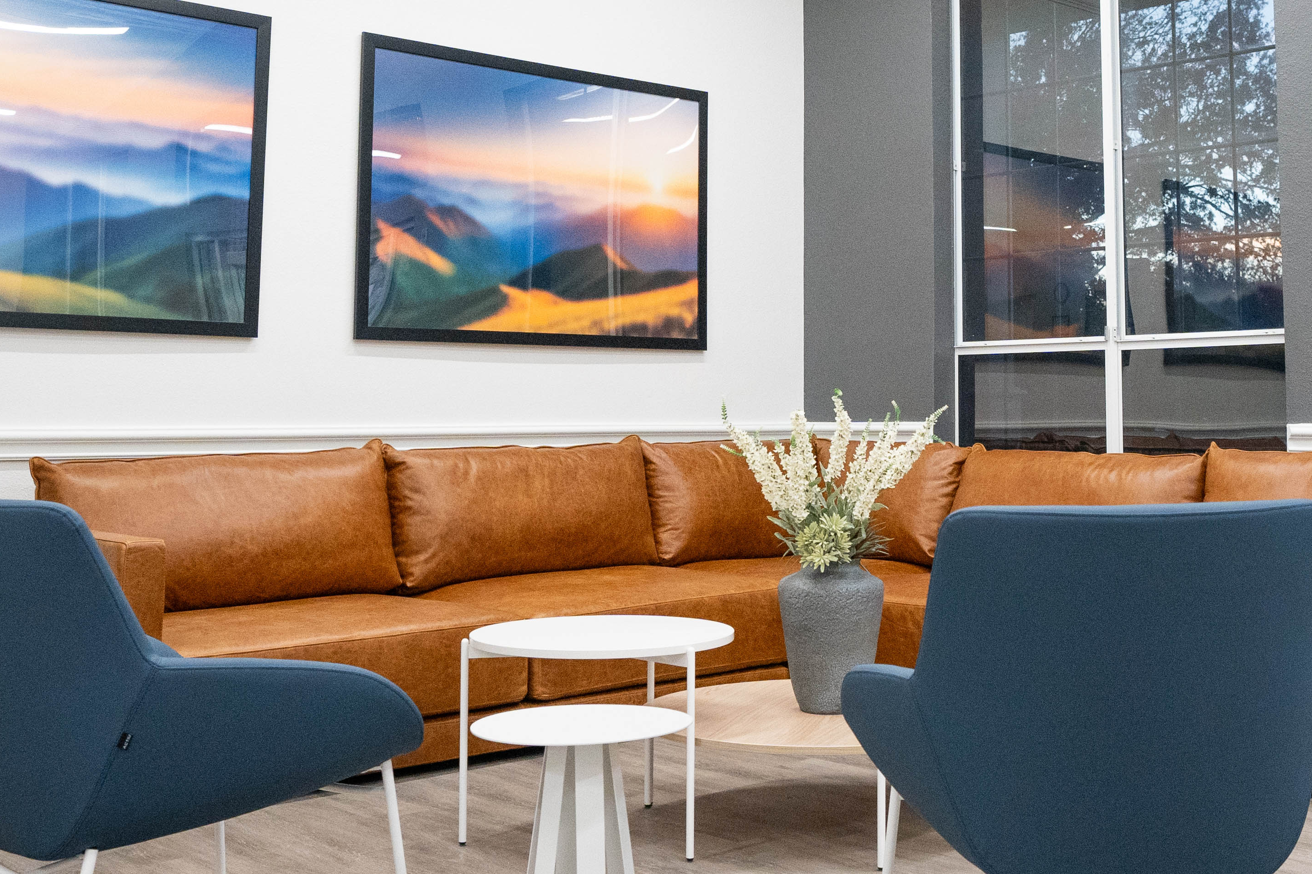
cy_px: 209
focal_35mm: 44
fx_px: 1603
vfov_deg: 30.0
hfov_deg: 44.0
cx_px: 848
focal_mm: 18
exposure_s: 1/160
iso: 3200
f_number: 4
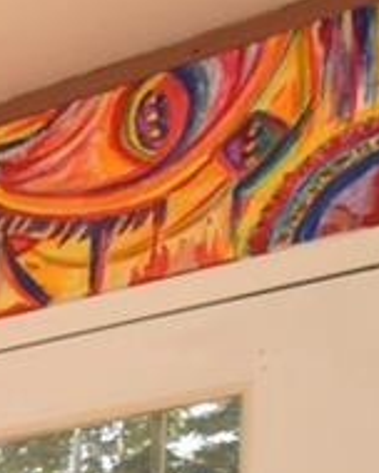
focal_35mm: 112
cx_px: -1603
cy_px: 936
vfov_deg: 14.4
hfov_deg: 6.0
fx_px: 1570
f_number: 11
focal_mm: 14
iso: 800
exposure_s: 1/250
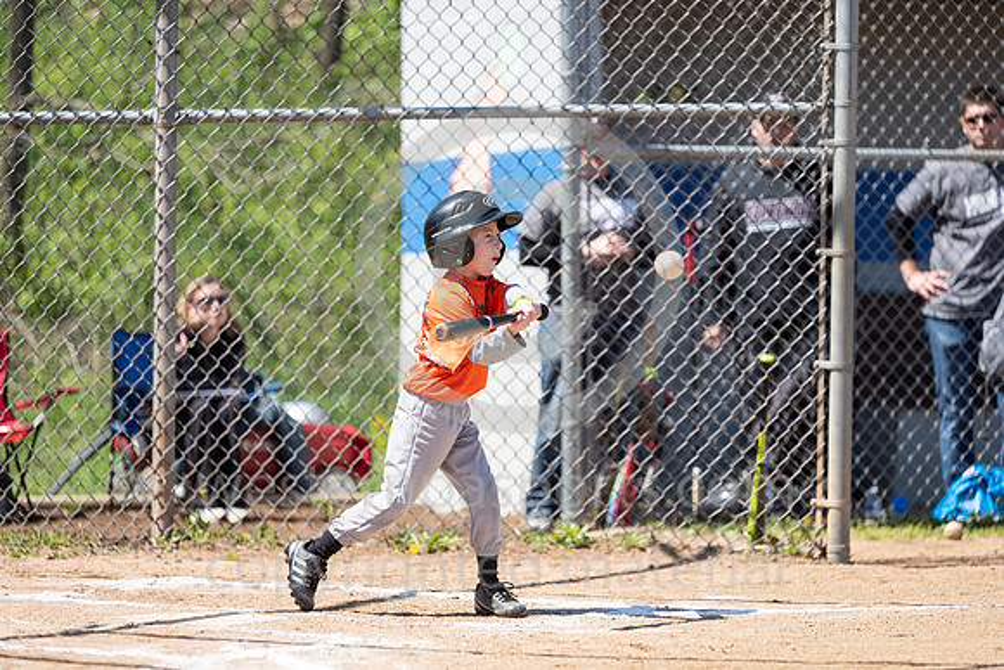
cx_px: 502
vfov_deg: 7.6
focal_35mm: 180
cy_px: 335
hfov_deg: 11.4
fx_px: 5021
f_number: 3.2
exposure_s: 1/2000
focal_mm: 180
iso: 200
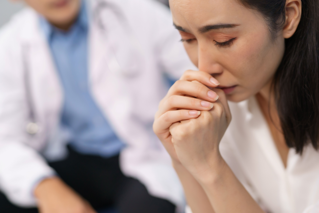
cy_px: 106
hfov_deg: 39.6
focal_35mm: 50
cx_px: 160
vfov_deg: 27.0
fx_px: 443
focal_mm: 50
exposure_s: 1/1000
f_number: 2
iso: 500
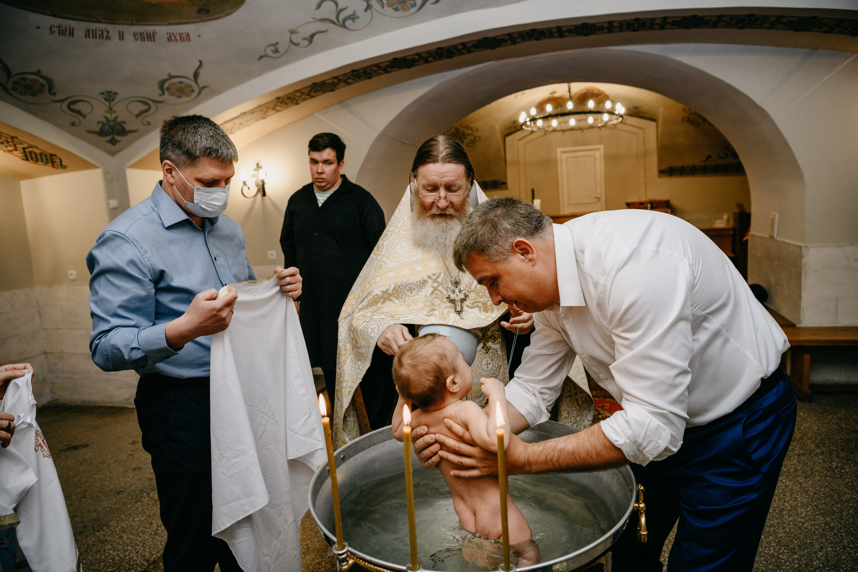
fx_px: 572
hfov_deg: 73.7
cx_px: 429
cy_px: 286
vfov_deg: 53.1
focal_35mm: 24
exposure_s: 1/160
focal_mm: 24
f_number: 3.5
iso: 640
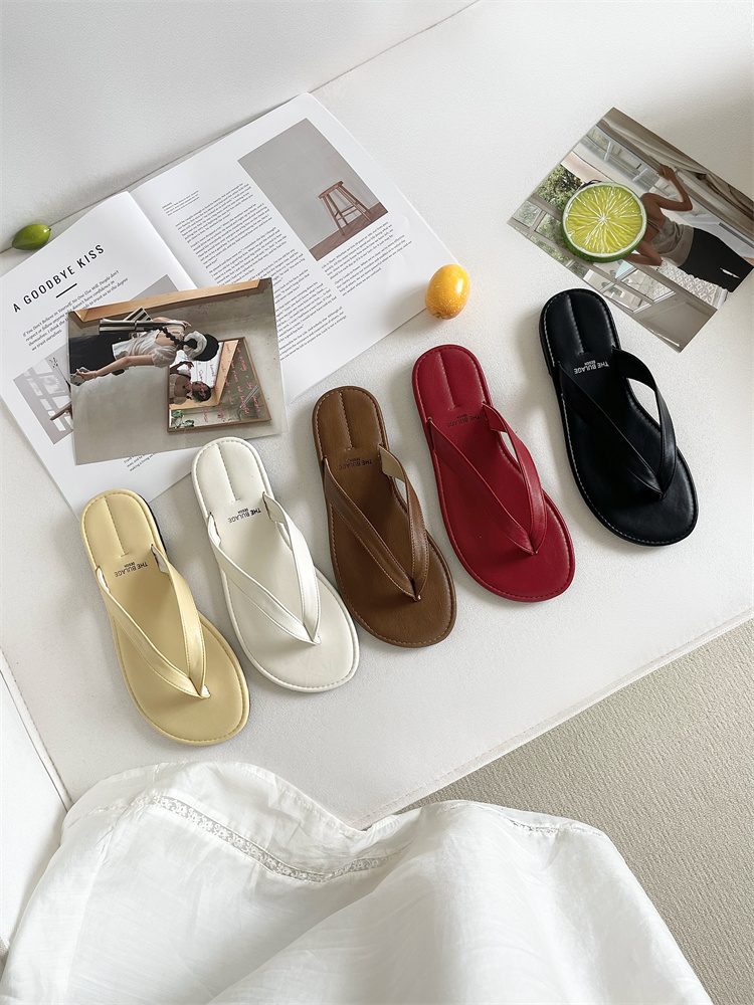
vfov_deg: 67.3
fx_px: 755
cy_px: 502
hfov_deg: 53.1
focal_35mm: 26
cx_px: 377
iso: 32
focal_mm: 4.2
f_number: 1.6
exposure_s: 1/121
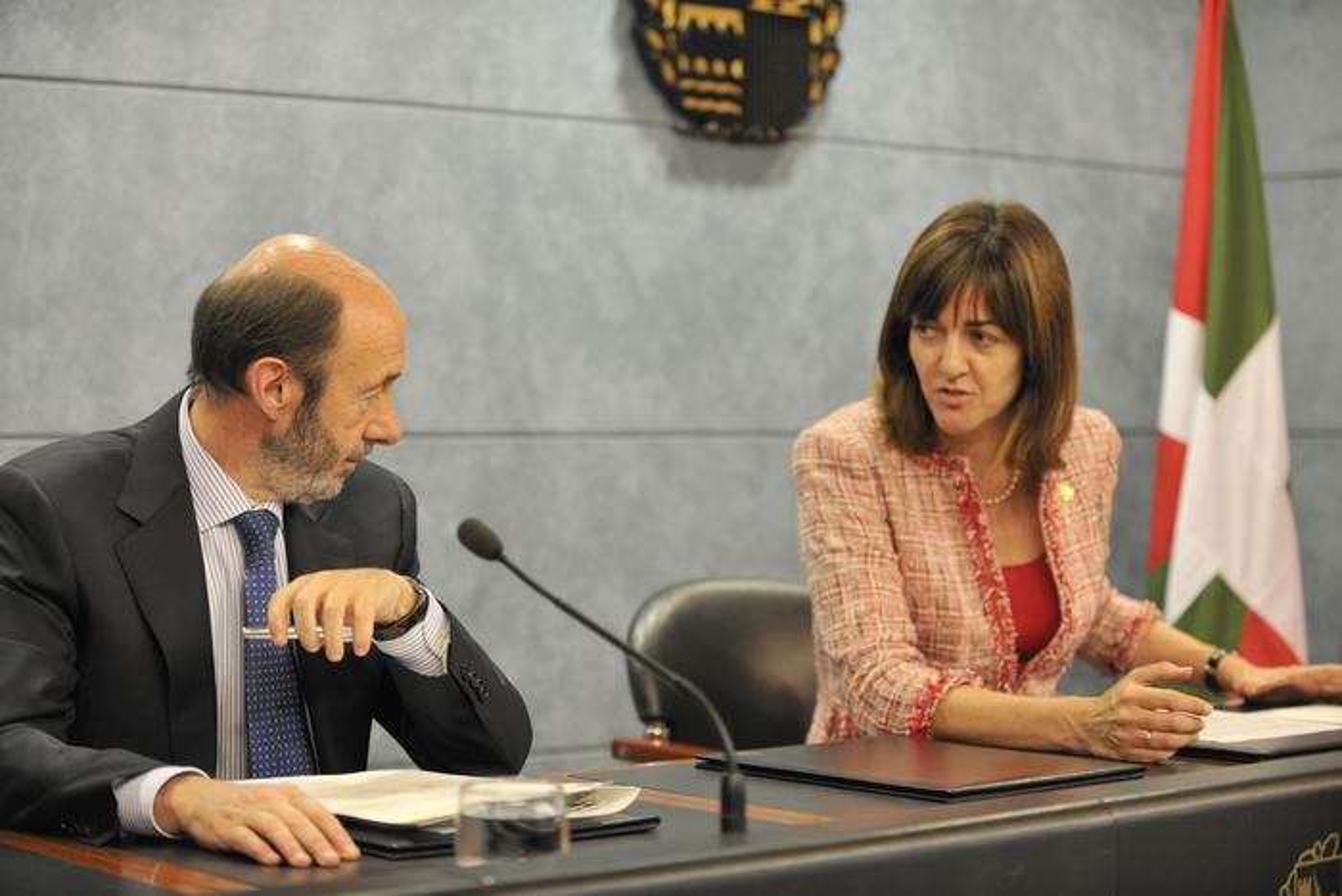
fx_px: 2610
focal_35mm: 70
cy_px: 448
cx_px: 671
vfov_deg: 19.5
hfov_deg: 28.8
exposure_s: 1/160
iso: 800
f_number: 2.8
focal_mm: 70
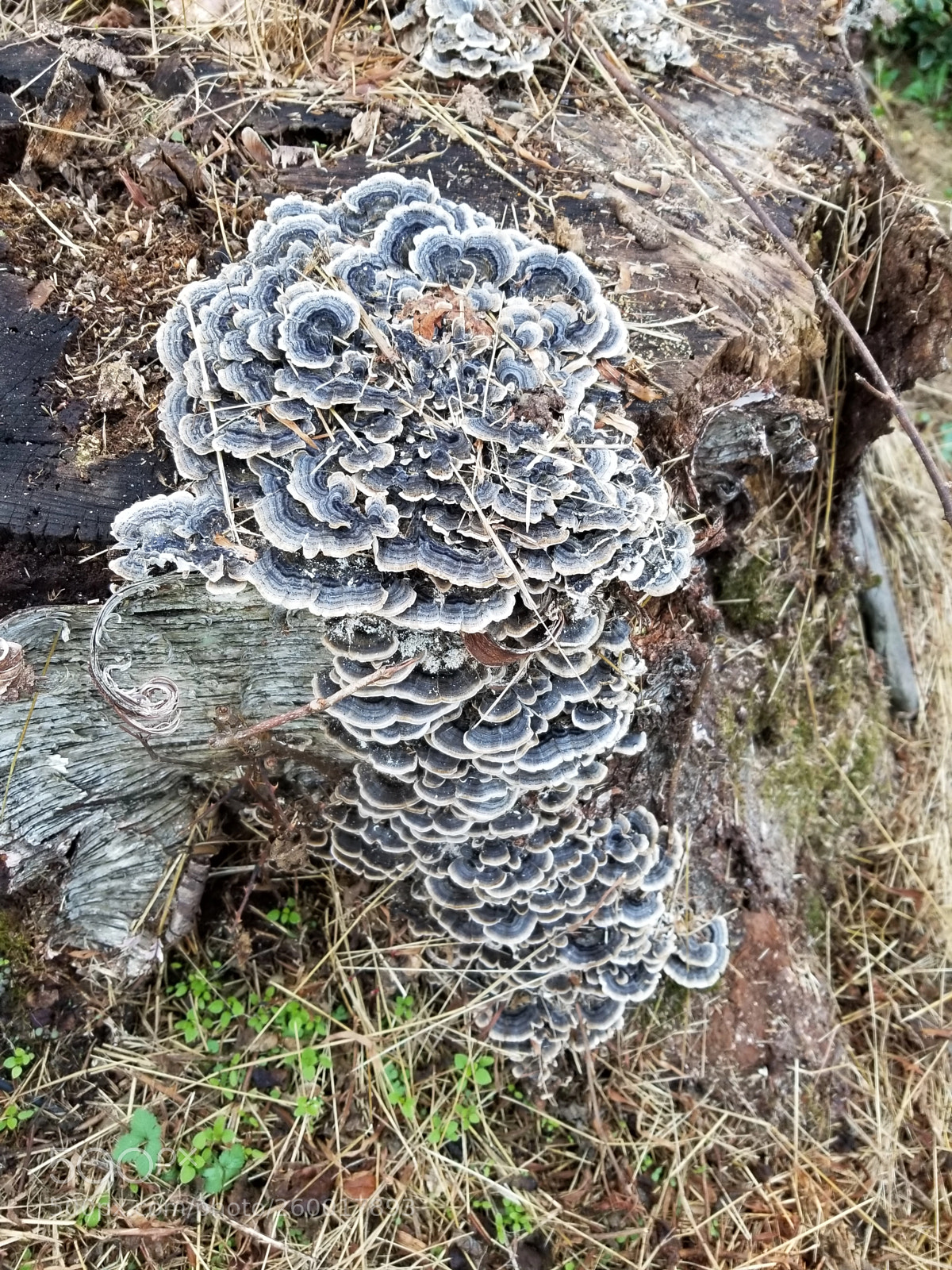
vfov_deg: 67.3
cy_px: 635
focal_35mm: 26
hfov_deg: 53.1
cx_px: 476
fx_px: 953
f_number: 1.7
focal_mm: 4.25
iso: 64
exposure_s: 1/120
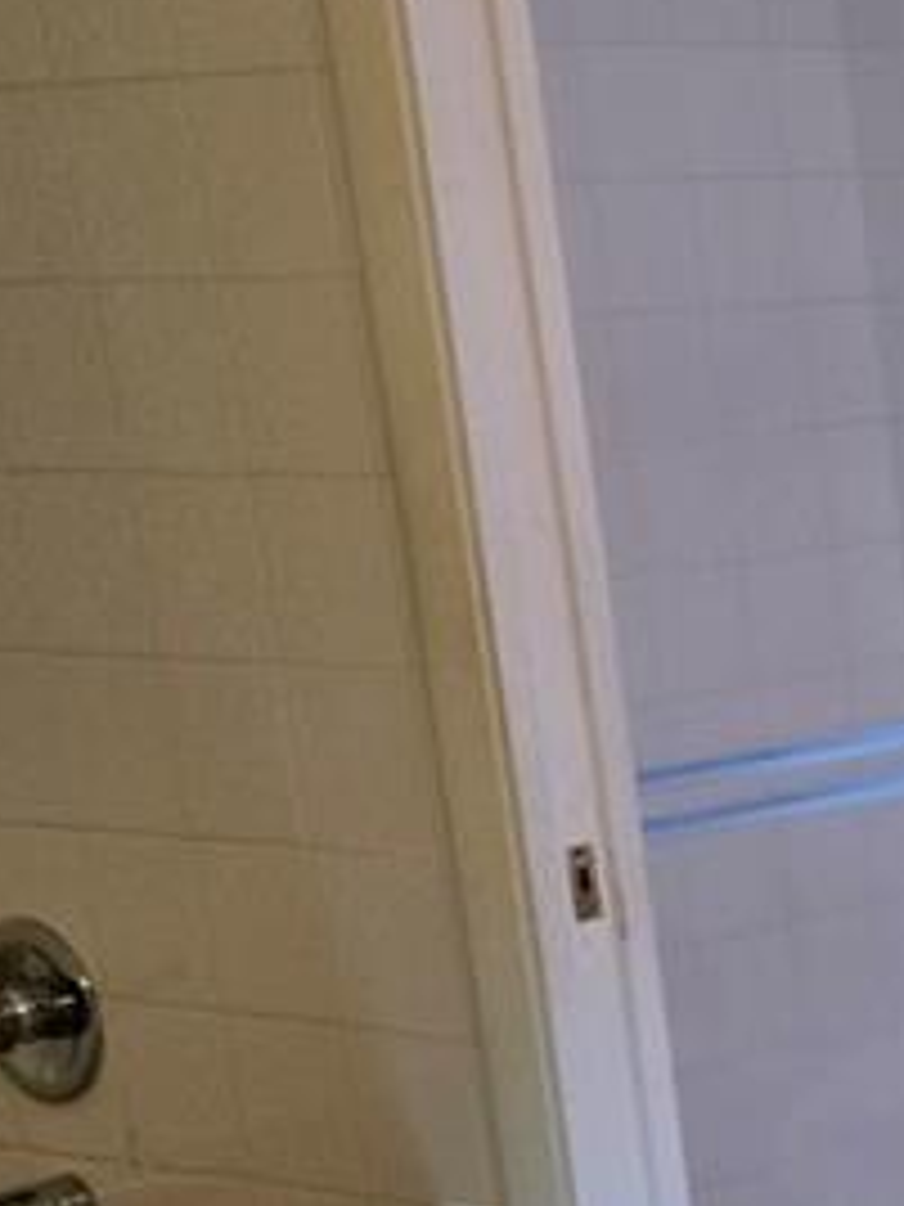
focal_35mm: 103
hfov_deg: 12.4
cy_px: 1300
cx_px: 1880
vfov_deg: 18.4
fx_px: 3586
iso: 100
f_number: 1.8
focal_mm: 5.4
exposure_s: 1/120
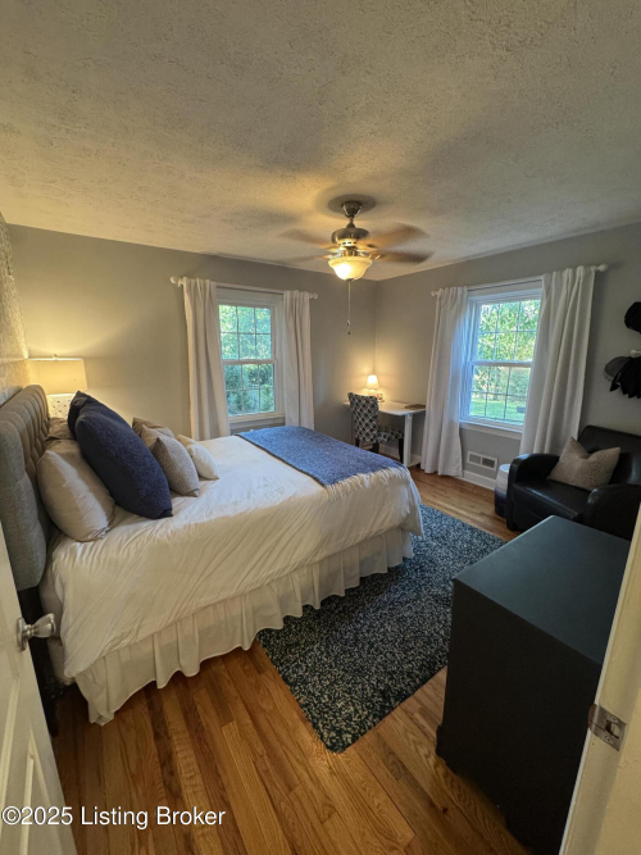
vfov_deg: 102.1
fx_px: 346
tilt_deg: -12.9
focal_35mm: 14
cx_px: 320
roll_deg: -0.1
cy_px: 428
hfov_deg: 85.7
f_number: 2.2
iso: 320
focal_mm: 2.22
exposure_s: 1/60
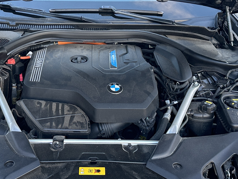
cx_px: 95
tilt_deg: -19.9
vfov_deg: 24.8
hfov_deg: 33.1
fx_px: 399
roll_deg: +0.8
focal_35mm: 58
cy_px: 34
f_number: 1.78
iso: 200
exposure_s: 1/61
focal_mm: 6.86
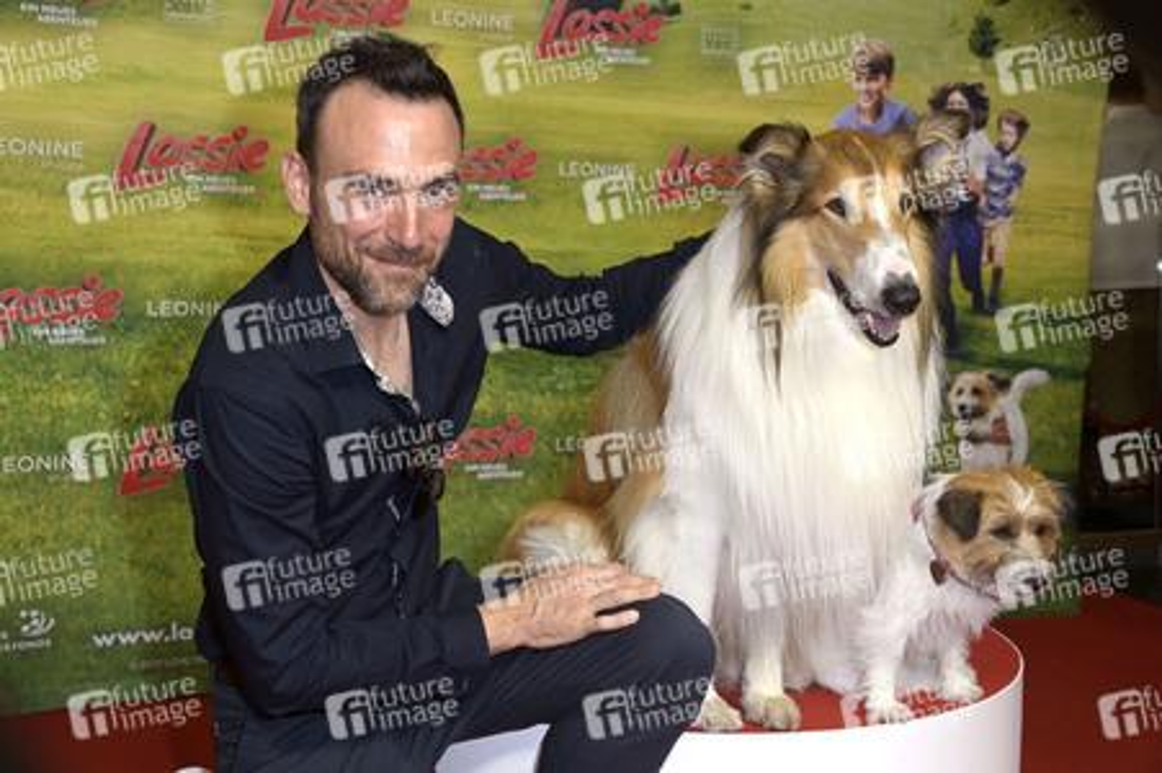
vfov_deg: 30.5
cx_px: 581
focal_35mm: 44
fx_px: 1419
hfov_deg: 44.5
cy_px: 386
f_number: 5.6
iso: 640
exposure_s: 1/250
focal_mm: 44
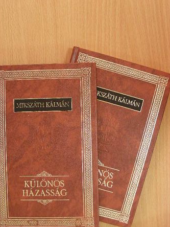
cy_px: 114
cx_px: 85
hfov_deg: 29.7
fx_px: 321
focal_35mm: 49
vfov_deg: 38.9
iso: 200
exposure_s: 1/13
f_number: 3.5
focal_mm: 8
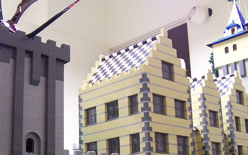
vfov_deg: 23.3
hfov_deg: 36.9
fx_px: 372
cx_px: 118
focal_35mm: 55
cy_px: 118
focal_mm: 6.3
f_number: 2.8
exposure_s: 1/2
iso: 80
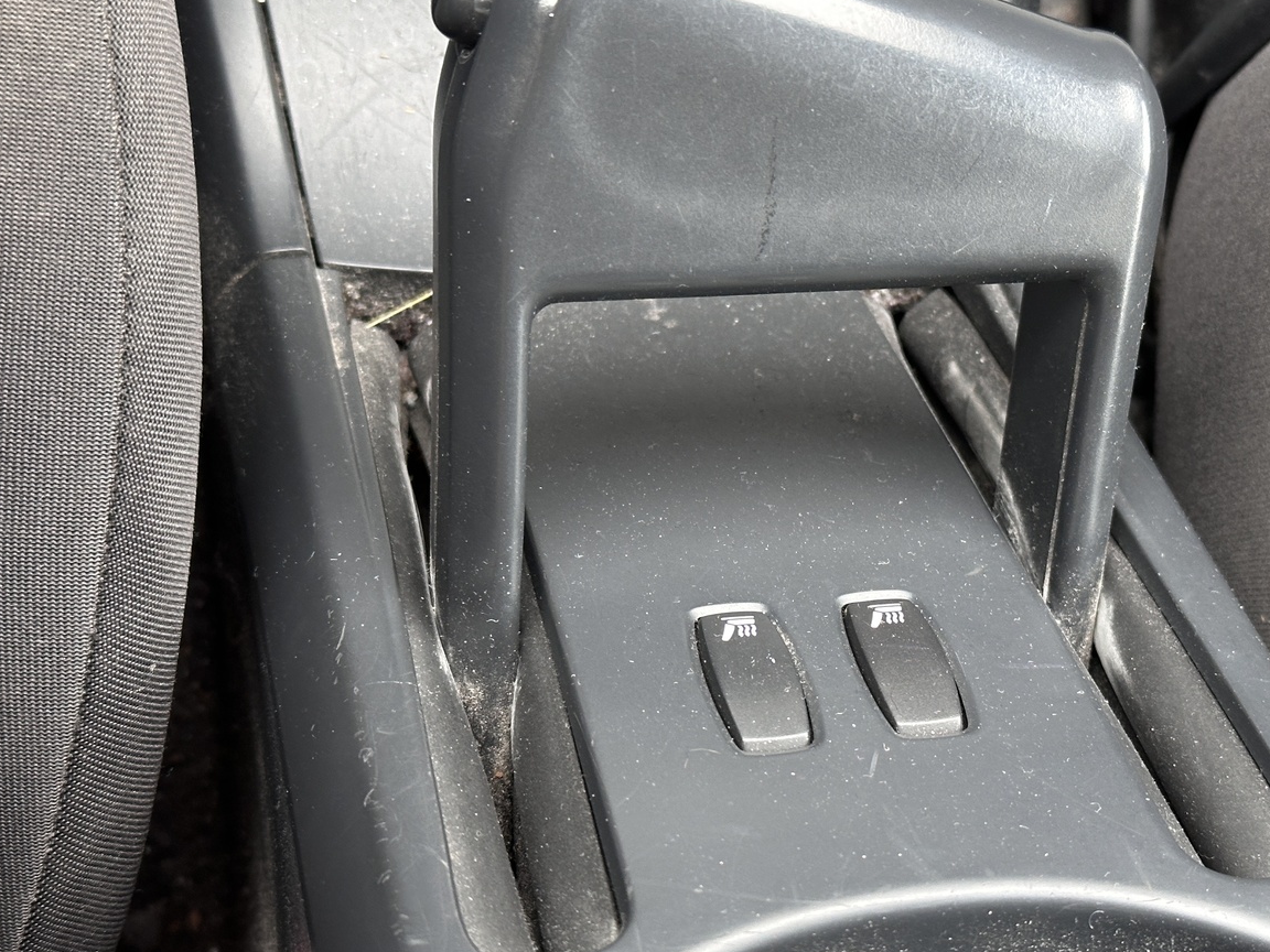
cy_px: 499
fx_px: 2201
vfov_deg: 24.4
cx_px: 778
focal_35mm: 60
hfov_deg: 32.1
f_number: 1.78
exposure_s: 1/40
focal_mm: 6.86
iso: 320
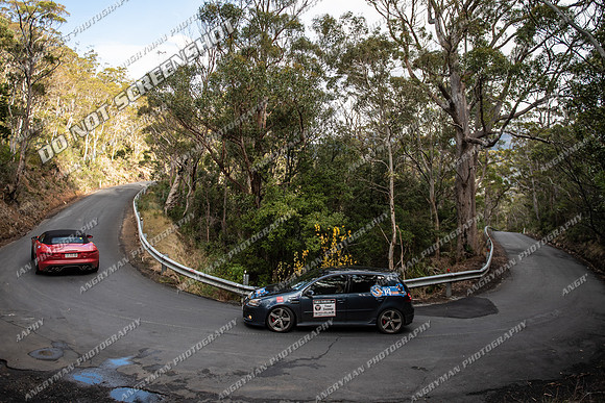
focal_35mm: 27
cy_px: 186
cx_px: 302
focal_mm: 24
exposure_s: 1/640
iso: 100
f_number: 2.8
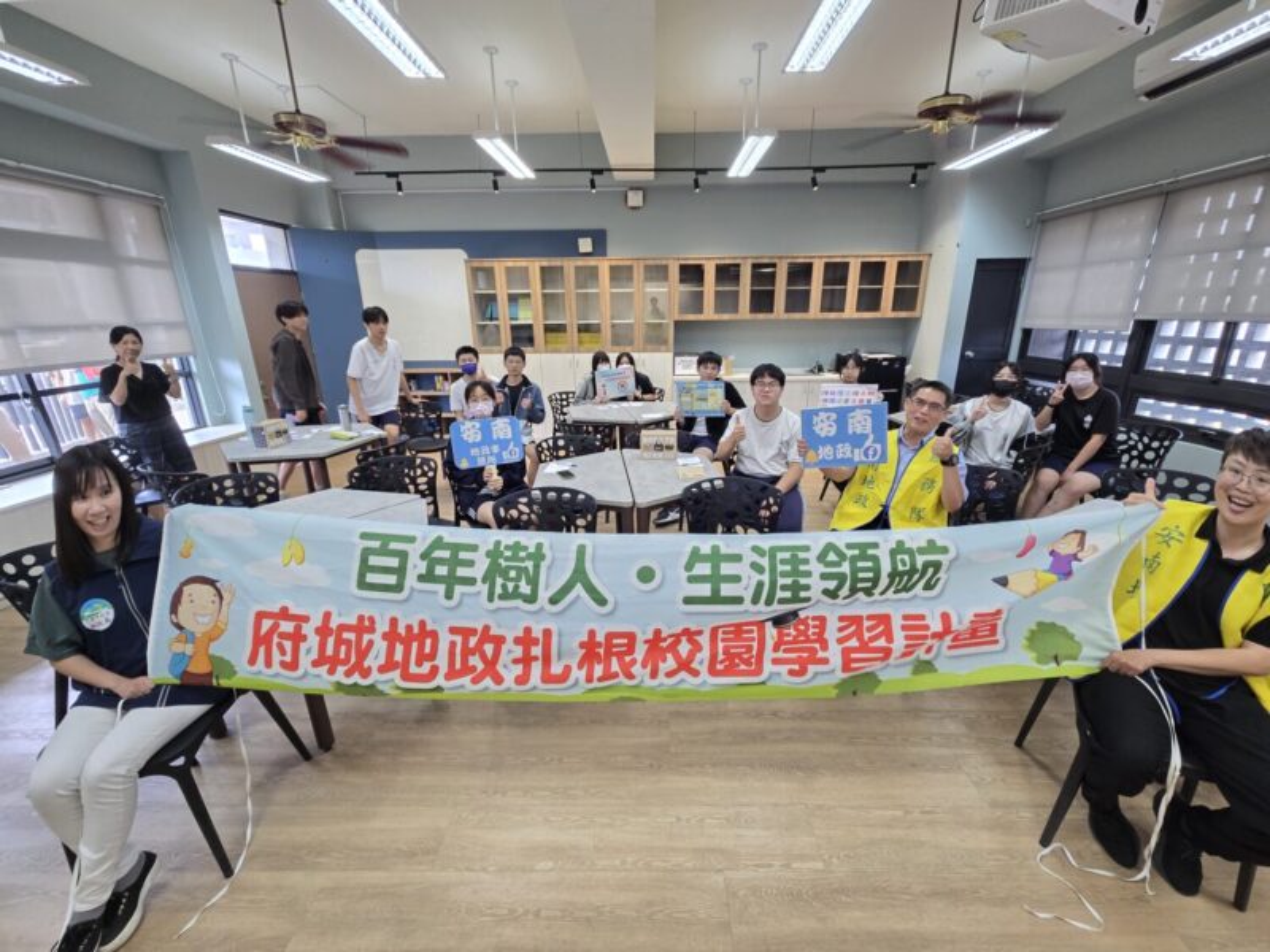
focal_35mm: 13
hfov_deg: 106.2
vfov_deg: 89.9
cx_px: 635
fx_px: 477
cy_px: 476
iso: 100
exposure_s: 1/60
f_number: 2.2
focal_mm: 2.2
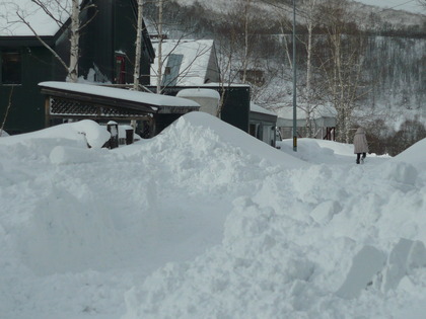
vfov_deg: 18.2
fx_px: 997
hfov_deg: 24.1
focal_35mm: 81
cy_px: 160
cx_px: 213
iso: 100
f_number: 9
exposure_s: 1/320
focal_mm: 8.4
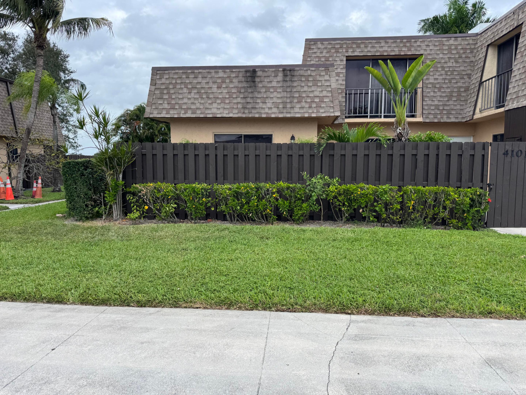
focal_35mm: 24
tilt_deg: -0.4
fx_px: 365
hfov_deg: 71.6
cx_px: 263
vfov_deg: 56.8
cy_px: 198
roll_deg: +2.8
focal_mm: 6.76
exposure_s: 1/864
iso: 80
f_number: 1.78
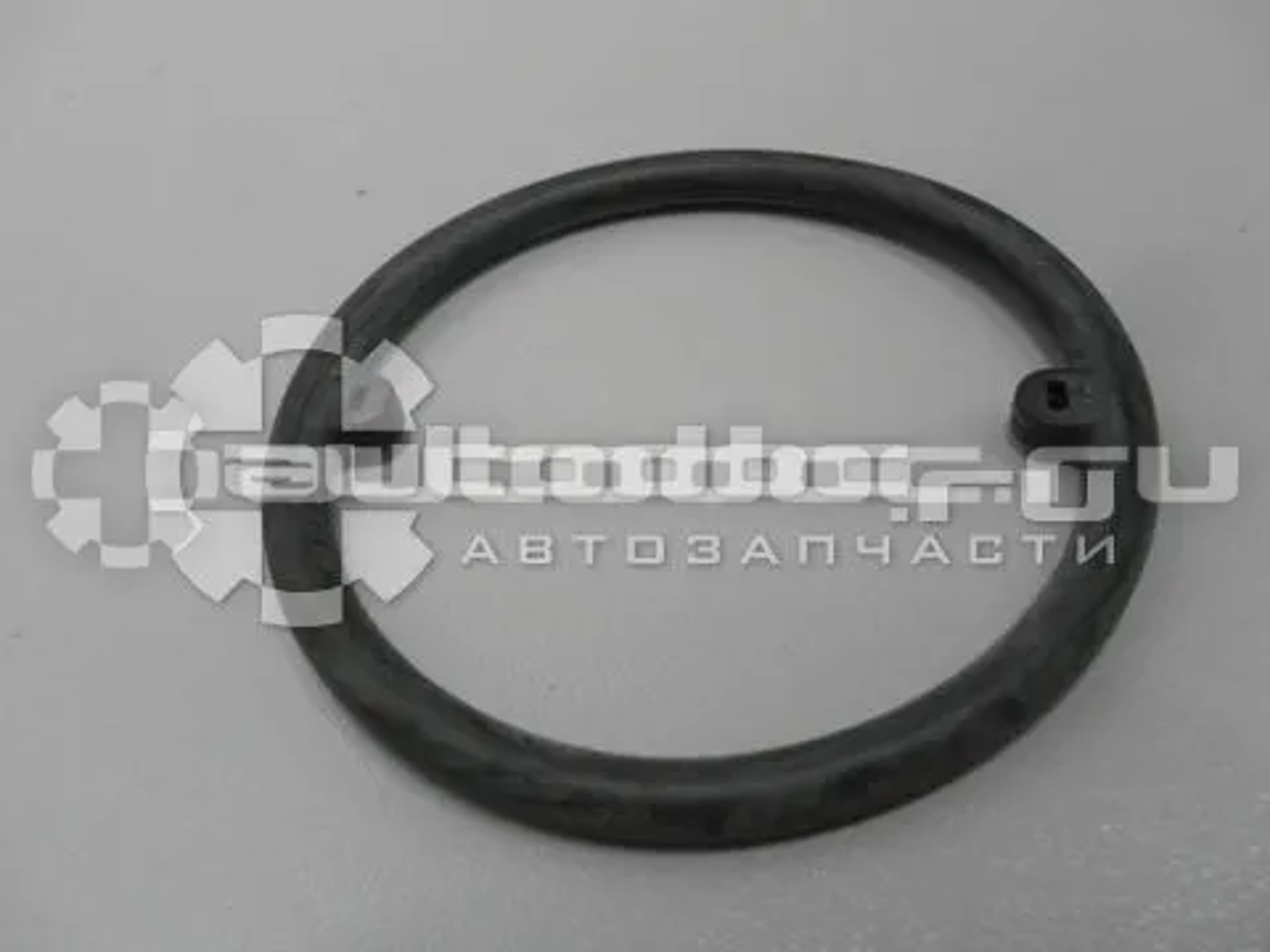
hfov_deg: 55.4
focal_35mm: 33
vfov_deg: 42.9
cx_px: 635
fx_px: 1211
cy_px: 476
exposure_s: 1/50
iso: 250
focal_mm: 5.8
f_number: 3.5
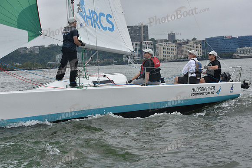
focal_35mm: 75
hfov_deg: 27.0
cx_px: 126
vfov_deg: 18.2
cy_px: 84
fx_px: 525
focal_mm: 75
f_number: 9
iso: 400
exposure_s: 1/800
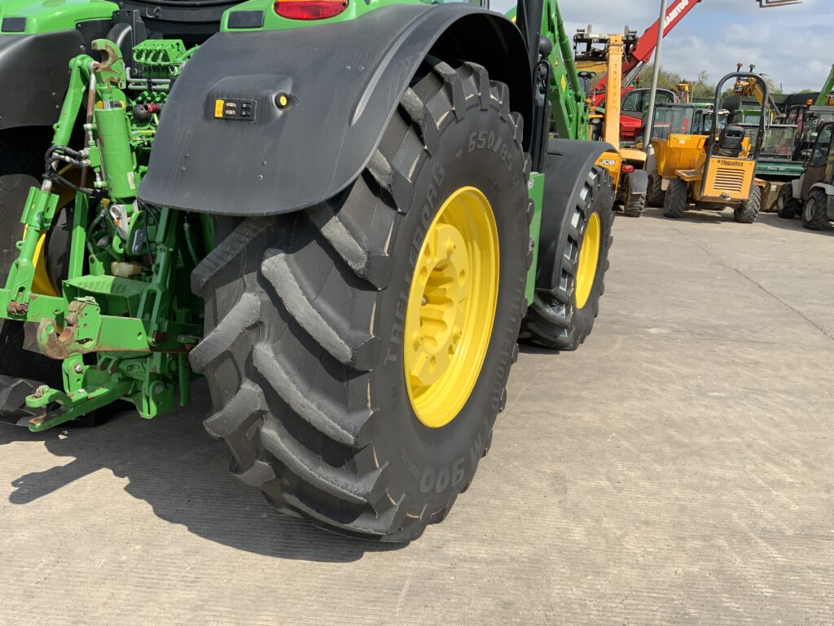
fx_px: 699
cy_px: 313
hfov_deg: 61.7
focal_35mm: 29
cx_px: 417
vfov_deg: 48.2
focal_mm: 3
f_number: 1.8
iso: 16
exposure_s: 1/1675
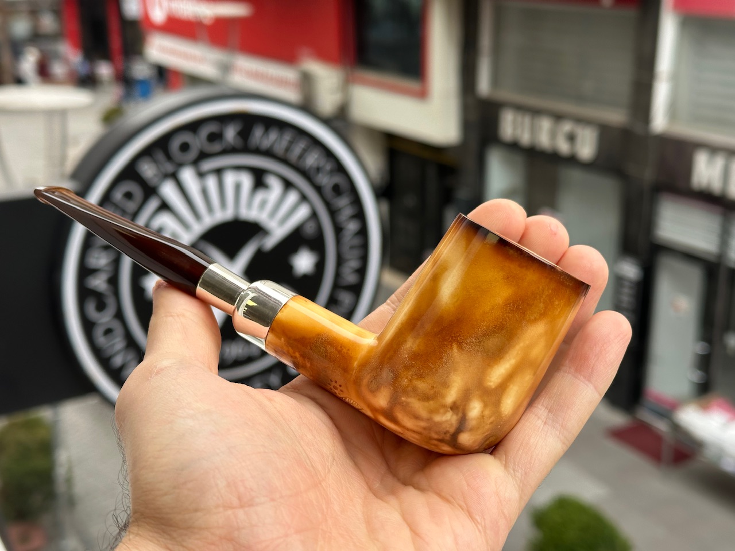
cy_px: 276
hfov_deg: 39.7
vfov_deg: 30.3
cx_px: 368
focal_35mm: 48
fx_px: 1019
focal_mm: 6.86
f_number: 1.78
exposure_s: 1/480
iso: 64
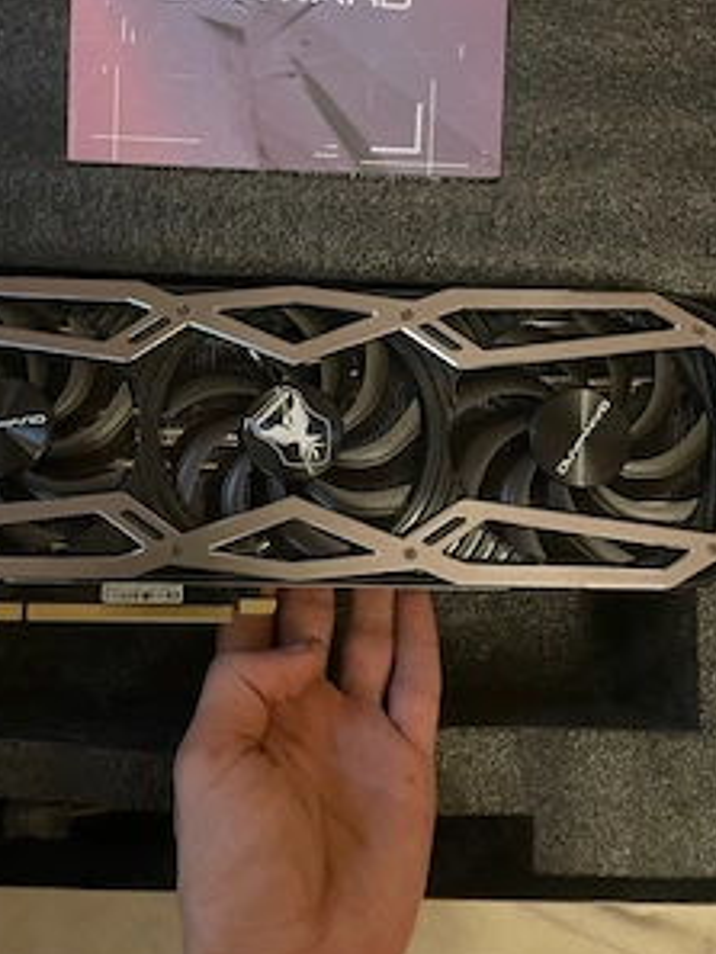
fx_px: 965
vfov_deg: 52.4
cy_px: 408
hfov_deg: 40.3
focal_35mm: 35
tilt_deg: -81.6
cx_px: 254
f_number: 1.6
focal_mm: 4.2
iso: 1000
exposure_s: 1/28
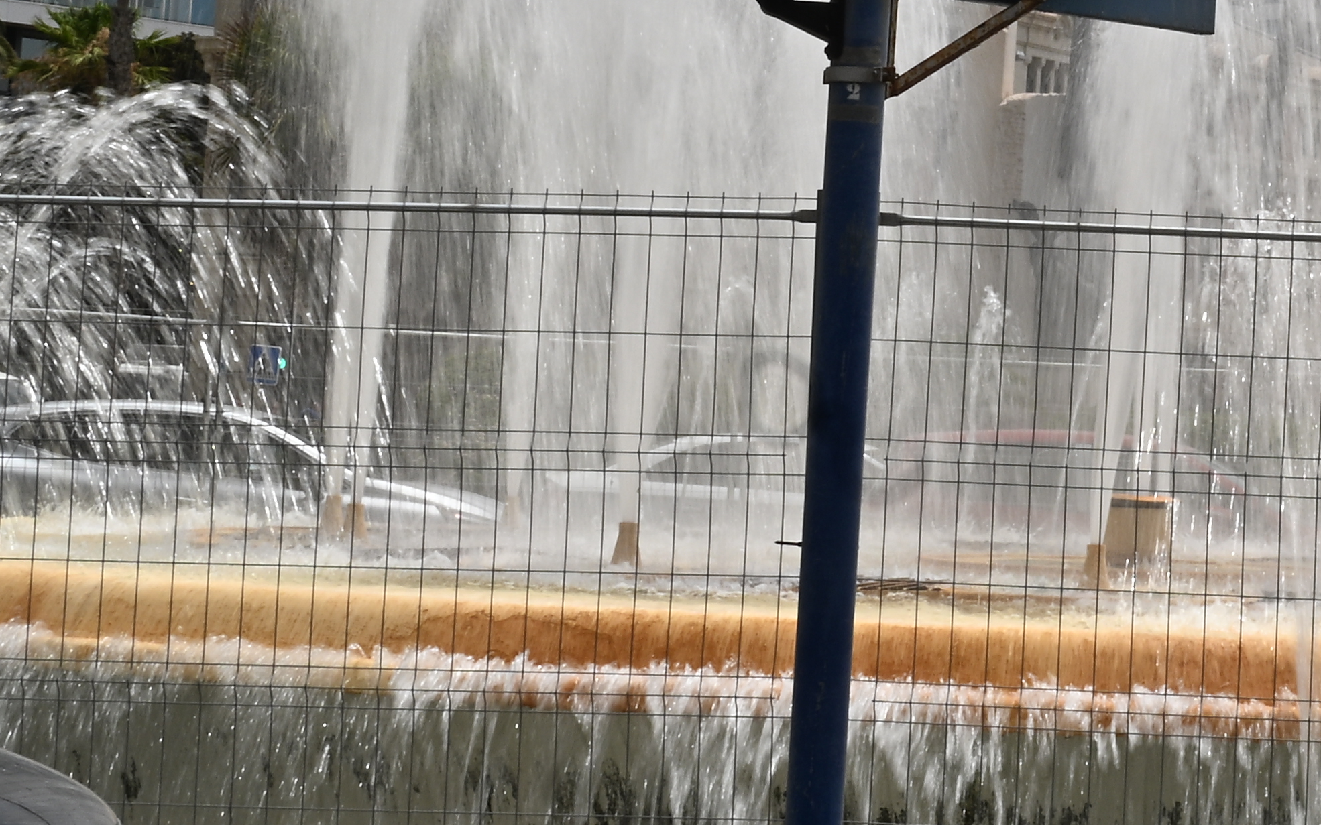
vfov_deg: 10.7
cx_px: 1373
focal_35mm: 121
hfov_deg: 16.8
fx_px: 4356
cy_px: -79
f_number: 22
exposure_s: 1/30
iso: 100
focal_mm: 28
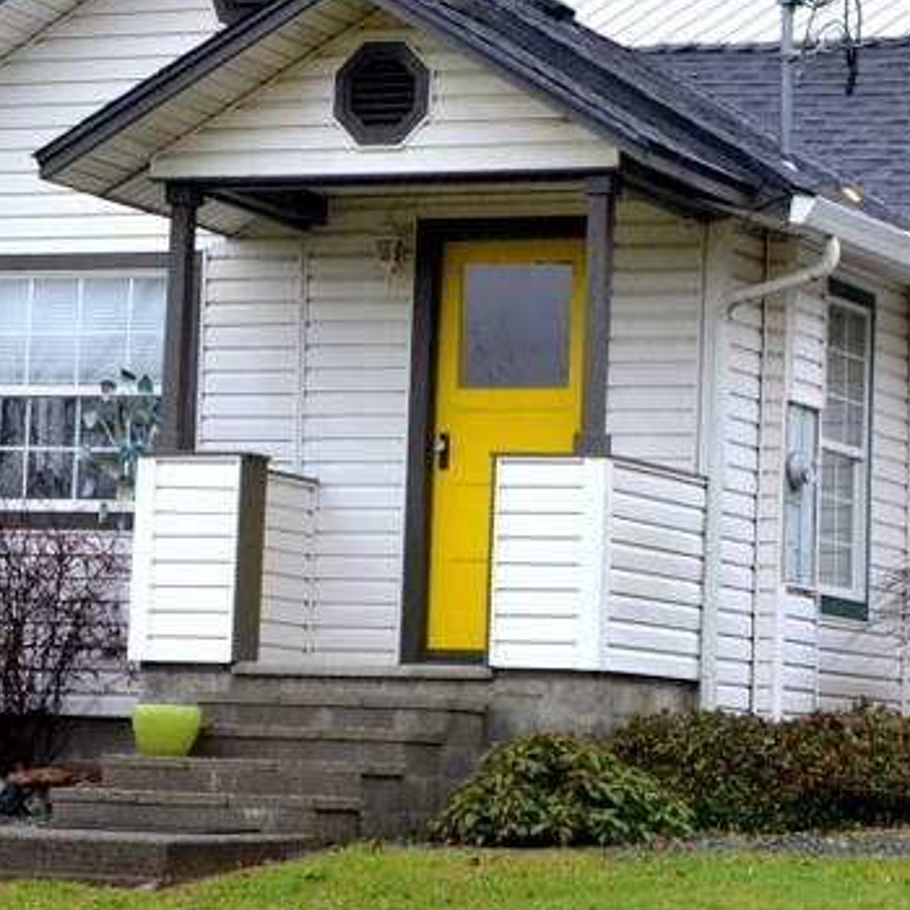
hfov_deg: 13.8
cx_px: 645
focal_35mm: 126
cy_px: 320
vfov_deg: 13.8
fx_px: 3747
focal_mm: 32
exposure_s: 1/125
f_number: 5.6
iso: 360
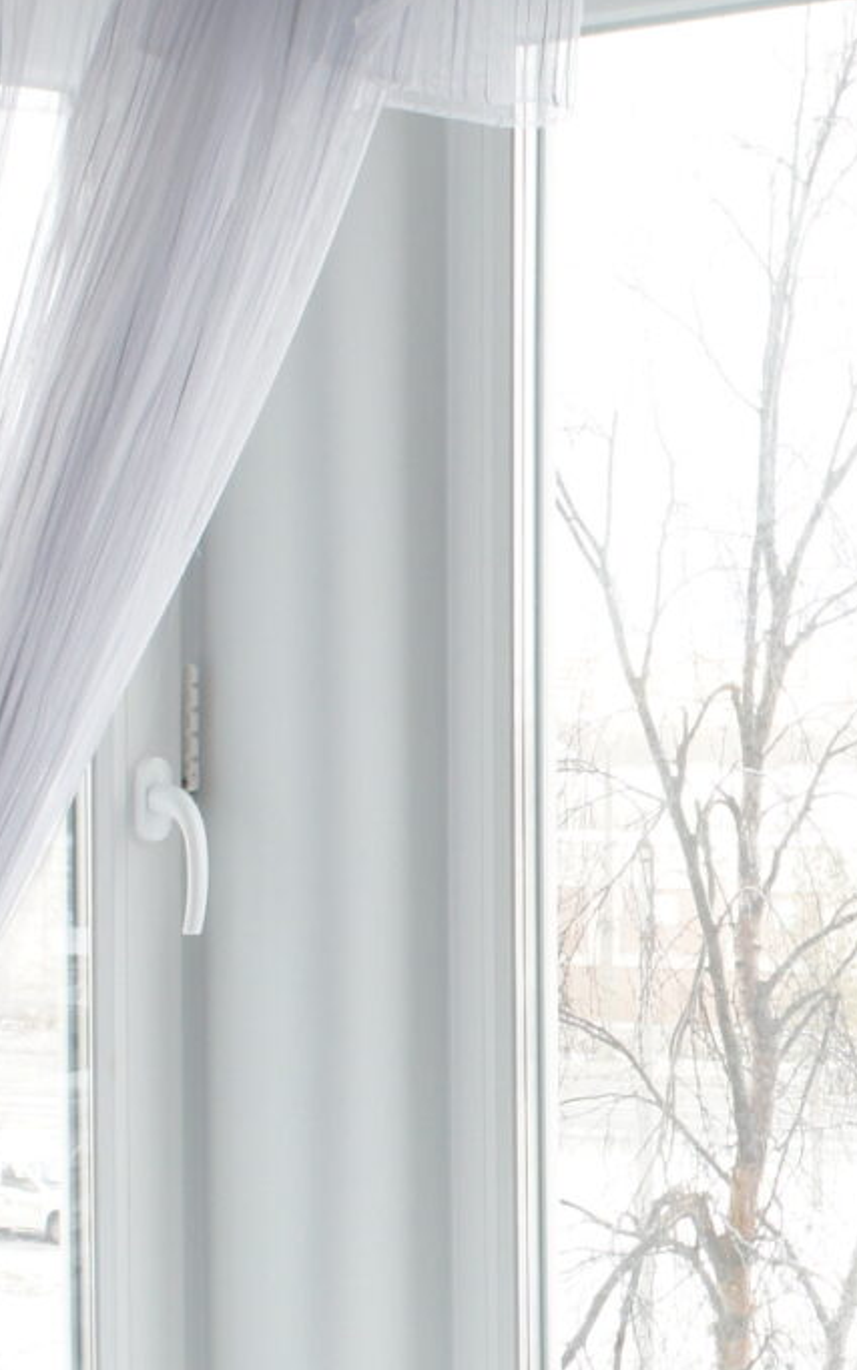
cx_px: 1110
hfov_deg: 12.3
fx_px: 3848
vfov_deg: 20.1
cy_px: 992
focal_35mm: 103
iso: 200
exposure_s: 1/13
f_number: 9
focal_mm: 18
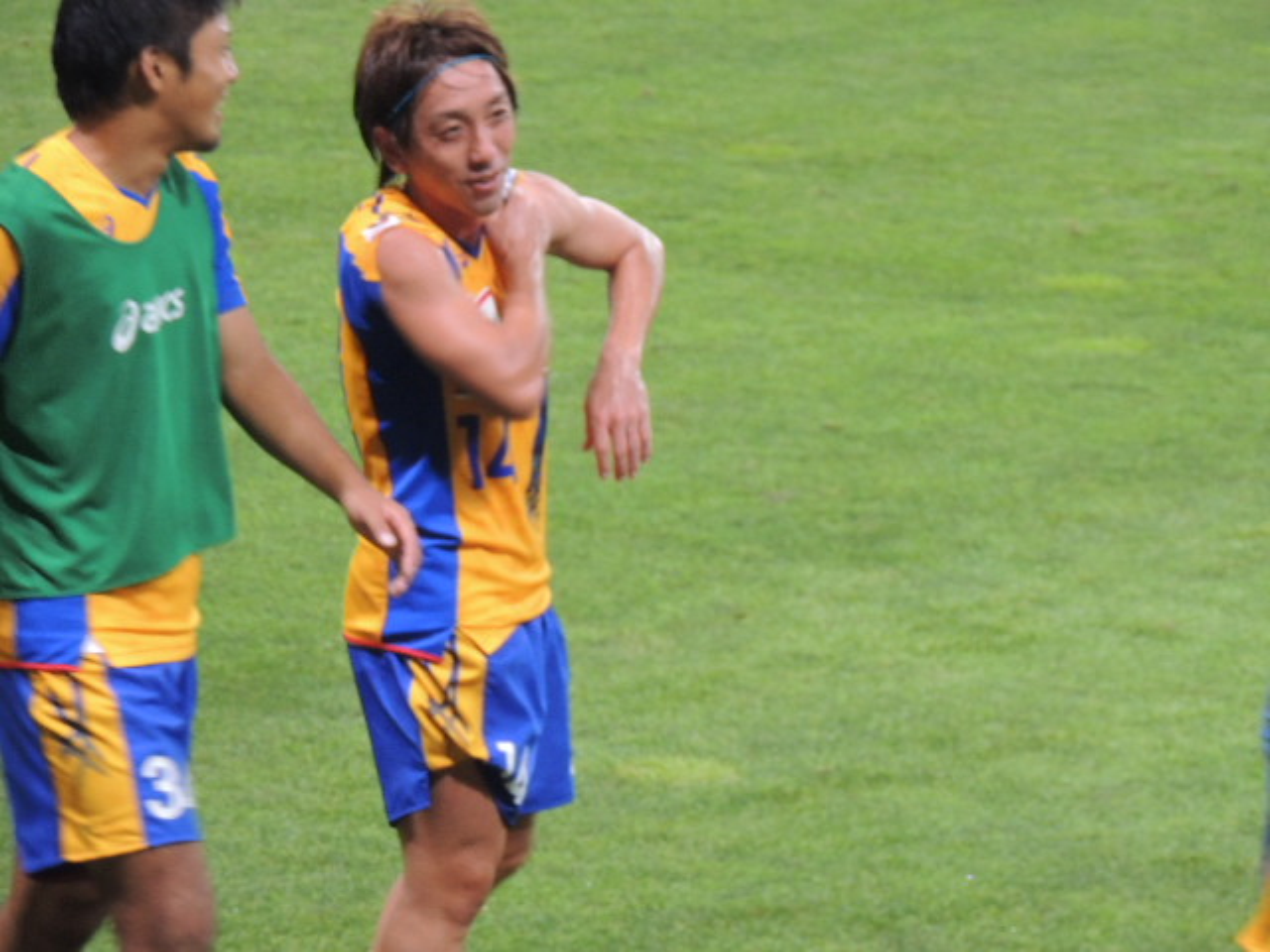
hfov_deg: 6.6
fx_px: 11006
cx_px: 635
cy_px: 476
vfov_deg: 5.0
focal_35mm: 300
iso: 500
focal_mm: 53.5
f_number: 4.8
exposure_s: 1/50
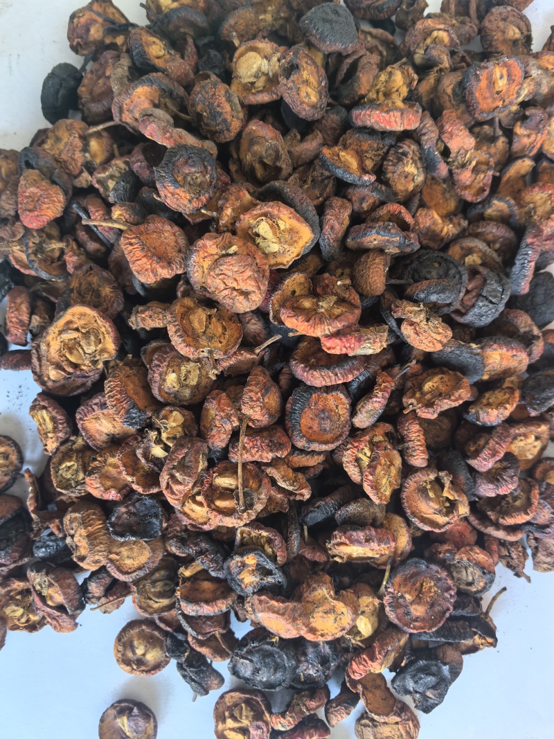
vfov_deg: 65.3
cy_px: 370
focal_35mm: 27
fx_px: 576
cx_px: 277
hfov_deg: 51.3
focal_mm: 5.75
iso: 160
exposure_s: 1/100
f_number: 2
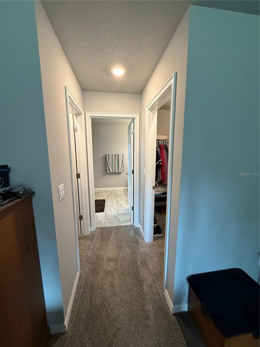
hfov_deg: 85.7
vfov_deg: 102.1
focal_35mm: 14
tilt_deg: -5.5
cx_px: 130
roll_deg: -0.4
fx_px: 140
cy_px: 174
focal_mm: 2.22
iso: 200
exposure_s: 1/60
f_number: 2.2
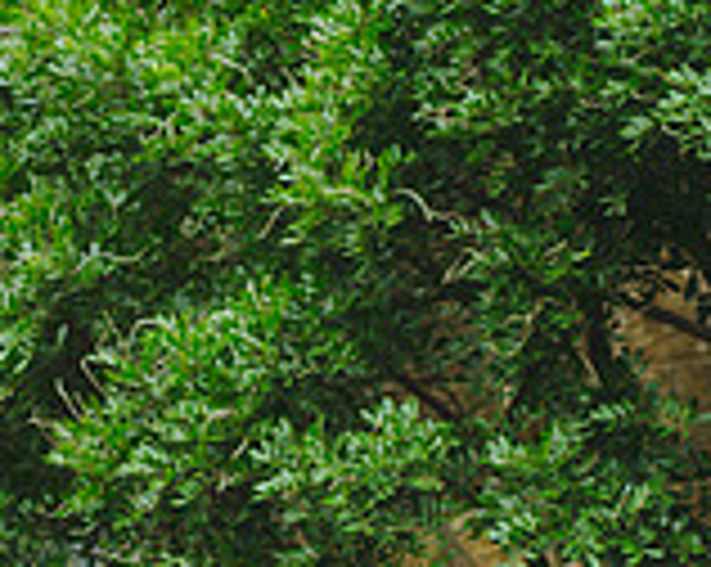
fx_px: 4708
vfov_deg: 6.8
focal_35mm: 224
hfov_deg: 8.6
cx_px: 482
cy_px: 783
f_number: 3.5
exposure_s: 1/320
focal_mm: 65
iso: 250
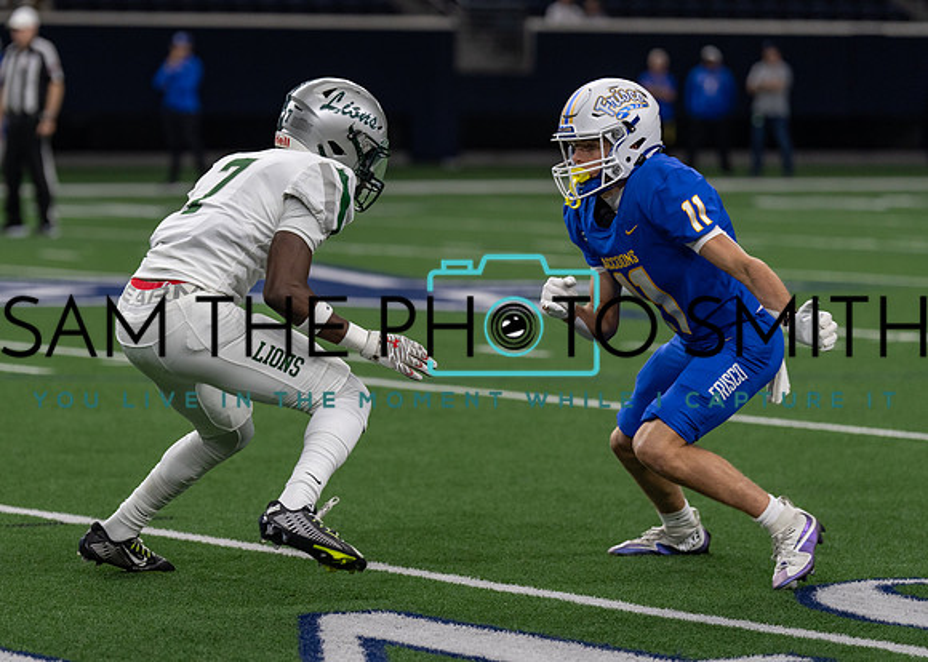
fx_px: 4794
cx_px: 346
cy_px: 308
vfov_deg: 7.9
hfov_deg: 11.1
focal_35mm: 182
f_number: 2.8
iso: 1000
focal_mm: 140
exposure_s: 1/1000
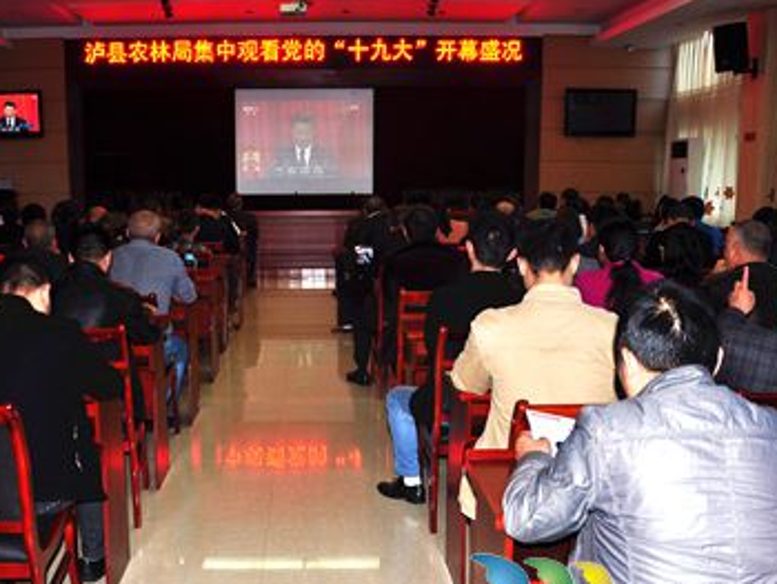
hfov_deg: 49.8
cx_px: 313
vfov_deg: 38.6
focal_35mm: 37
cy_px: 346
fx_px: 831
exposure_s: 1/60
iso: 200
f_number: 3.5
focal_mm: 18
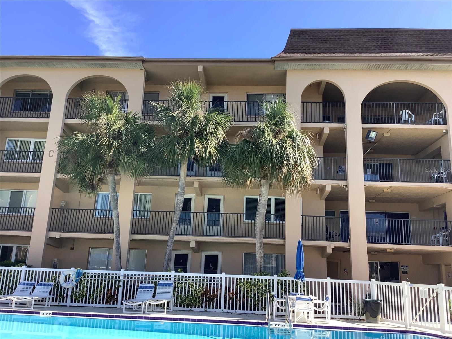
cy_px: 170
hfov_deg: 58.4
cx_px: 226
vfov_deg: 45.4
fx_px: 405
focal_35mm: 31
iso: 25
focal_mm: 3.3
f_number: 2.4
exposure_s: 1/460
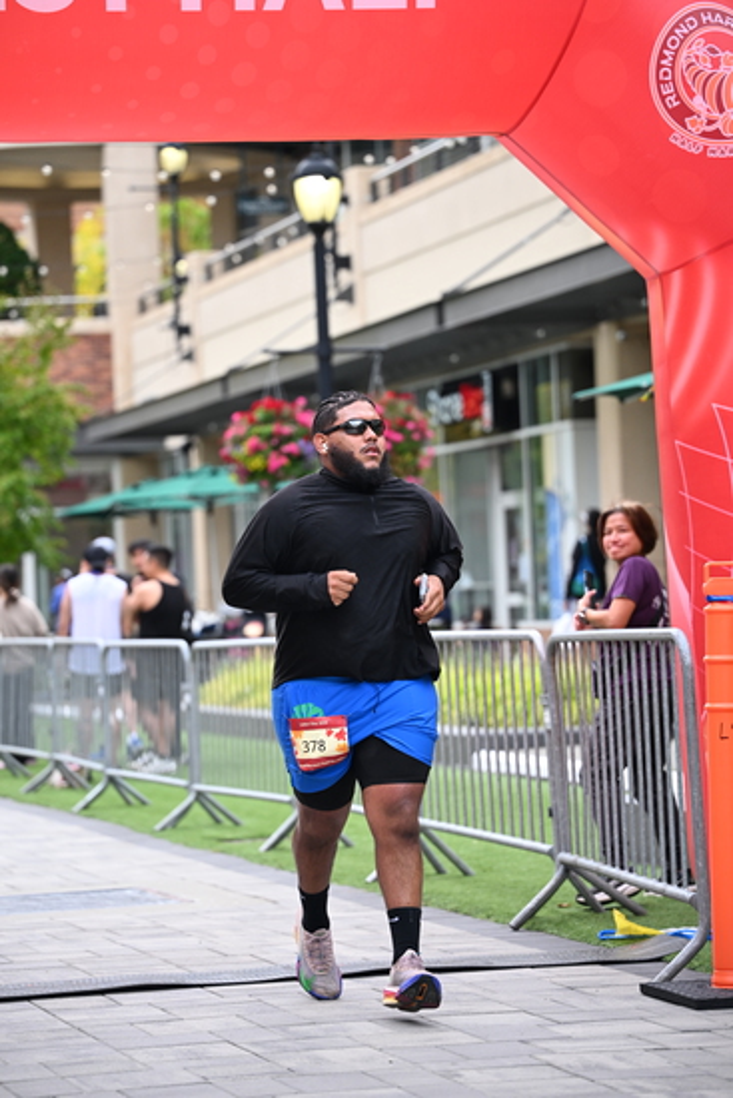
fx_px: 3174
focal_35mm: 104
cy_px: 549
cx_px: 366
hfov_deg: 13.2
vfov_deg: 19.6
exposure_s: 1/2000
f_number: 2.8
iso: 640
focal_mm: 104
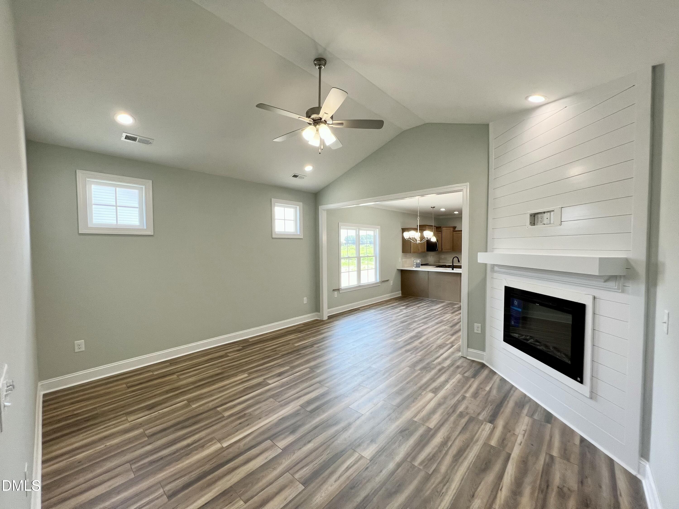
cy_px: 254
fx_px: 255
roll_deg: -0.1
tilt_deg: -2.0
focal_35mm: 13
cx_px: 340
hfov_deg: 106.2
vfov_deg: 89.9
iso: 80
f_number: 1.8
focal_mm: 1.57
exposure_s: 1/120
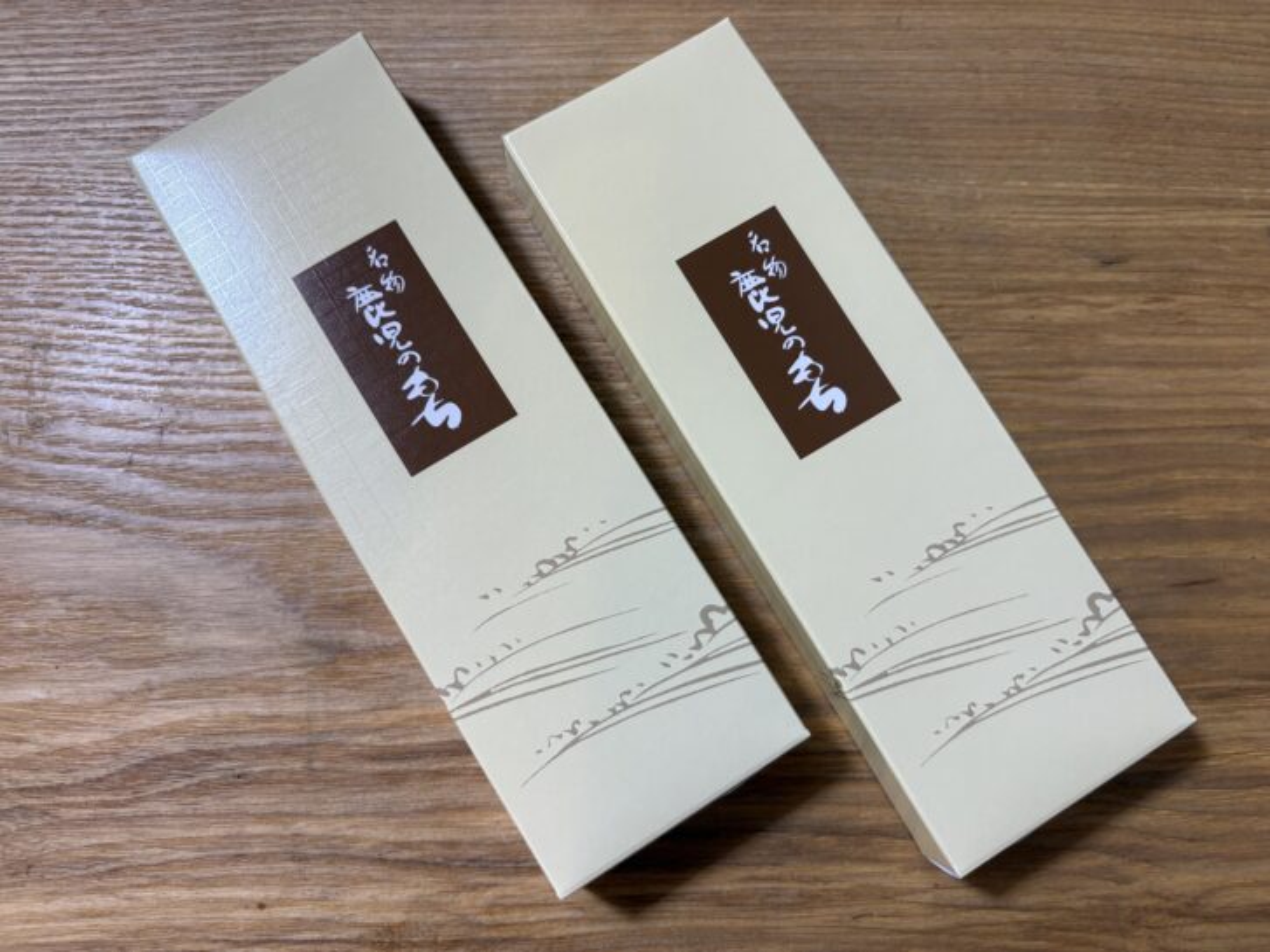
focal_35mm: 26
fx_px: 954
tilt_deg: -79.9
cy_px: 476
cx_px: 635
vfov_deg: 53.0
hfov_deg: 67.3
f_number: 1.6
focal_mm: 5.96
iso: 125
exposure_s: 1/75
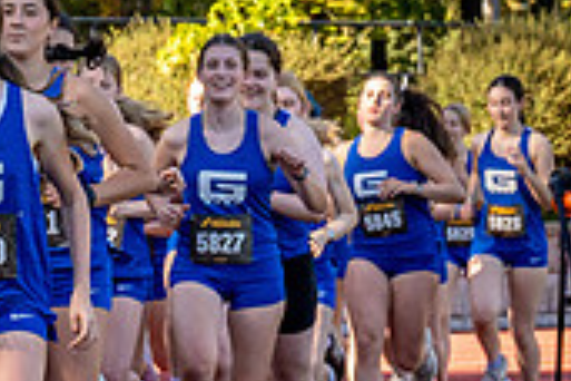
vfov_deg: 5.1
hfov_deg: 7.4
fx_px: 4250
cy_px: 203
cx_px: -547
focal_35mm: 268
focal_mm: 53
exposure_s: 1/800
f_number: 5.6
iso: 640
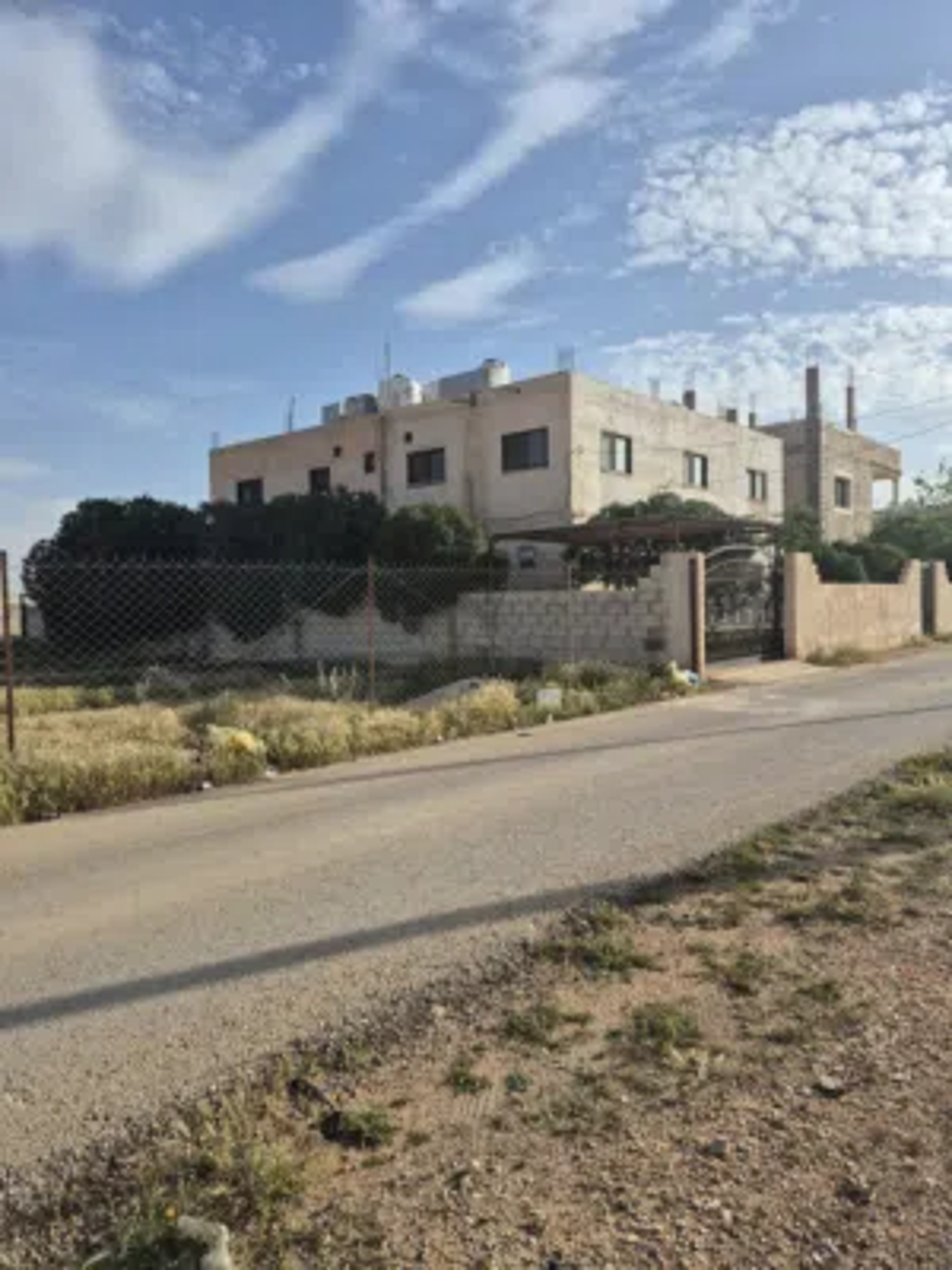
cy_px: 635
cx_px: 476
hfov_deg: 58.9
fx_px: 843
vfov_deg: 73.9
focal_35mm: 23
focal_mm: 5.4
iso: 25
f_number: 1.8
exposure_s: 1/2272
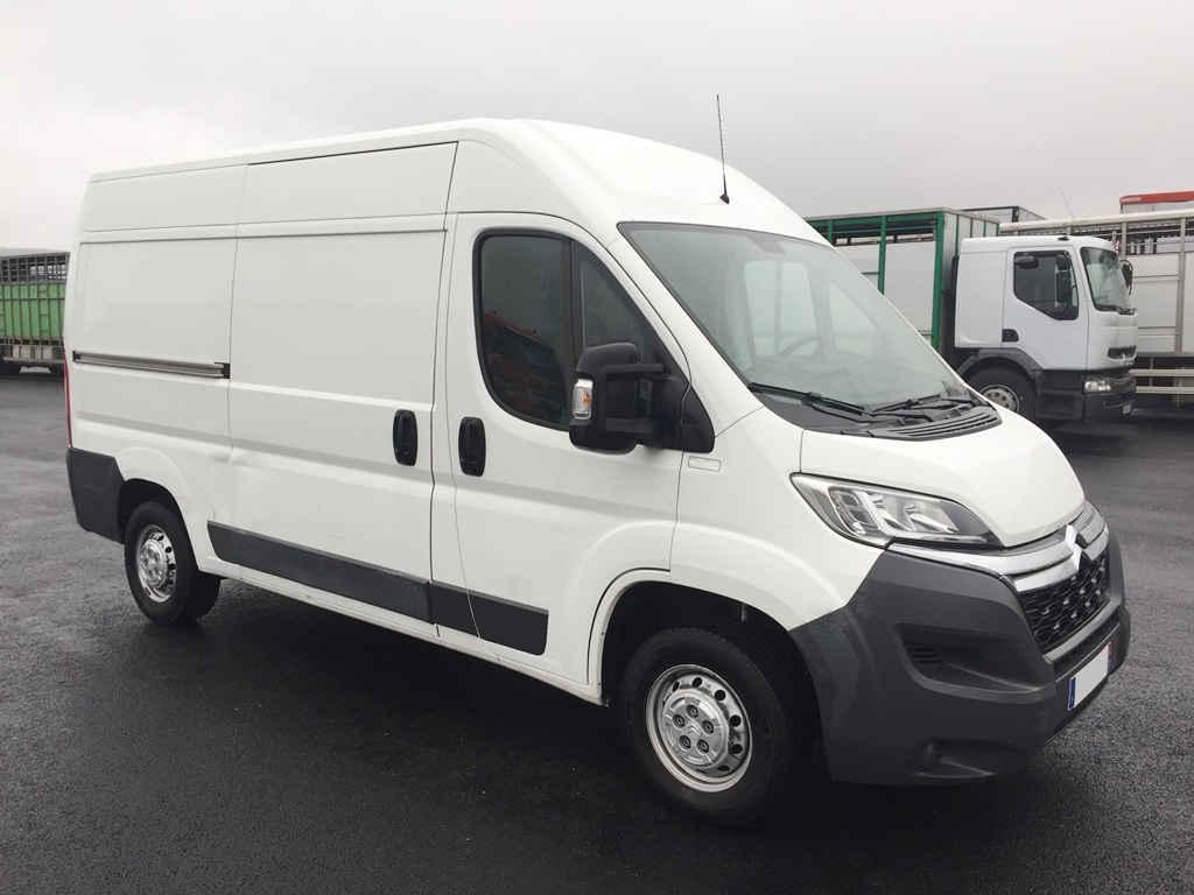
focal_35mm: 29
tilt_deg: -7.8
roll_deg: -2.6
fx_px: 1000
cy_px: 448
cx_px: 597
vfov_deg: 48.2
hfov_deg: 61.7
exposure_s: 1/114
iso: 32
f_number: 2.2
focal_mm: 4.15
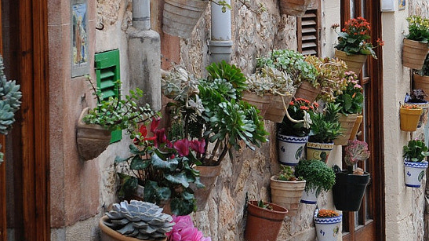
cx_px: 334
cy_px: 4
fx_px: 2194
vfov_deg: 6.3
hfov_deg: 11.1
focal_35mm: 193
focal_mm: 42
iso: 200
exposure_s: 1/80
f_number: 5.6
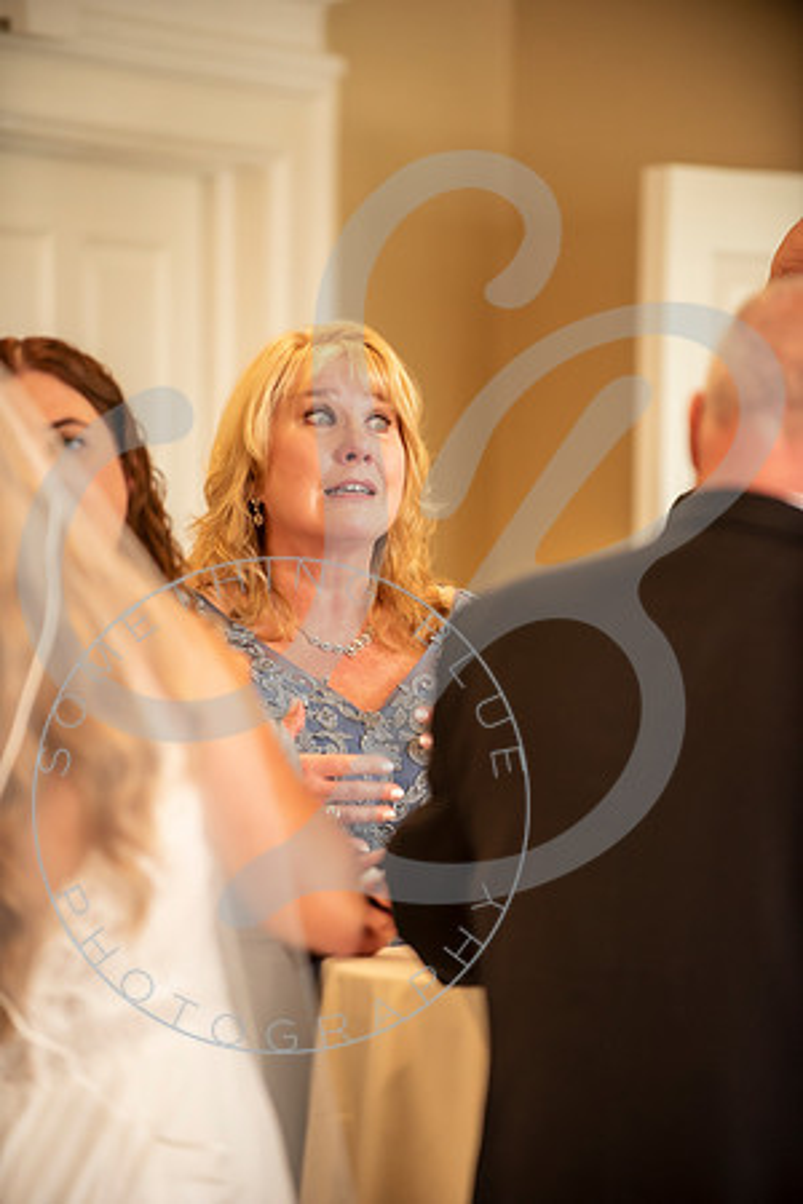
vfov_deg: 10.3
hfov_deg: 6.9
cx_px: 402
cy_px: 602
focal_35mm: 200
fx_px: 6691
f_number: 2.8
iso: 1000
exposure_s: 1/250
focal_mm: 200
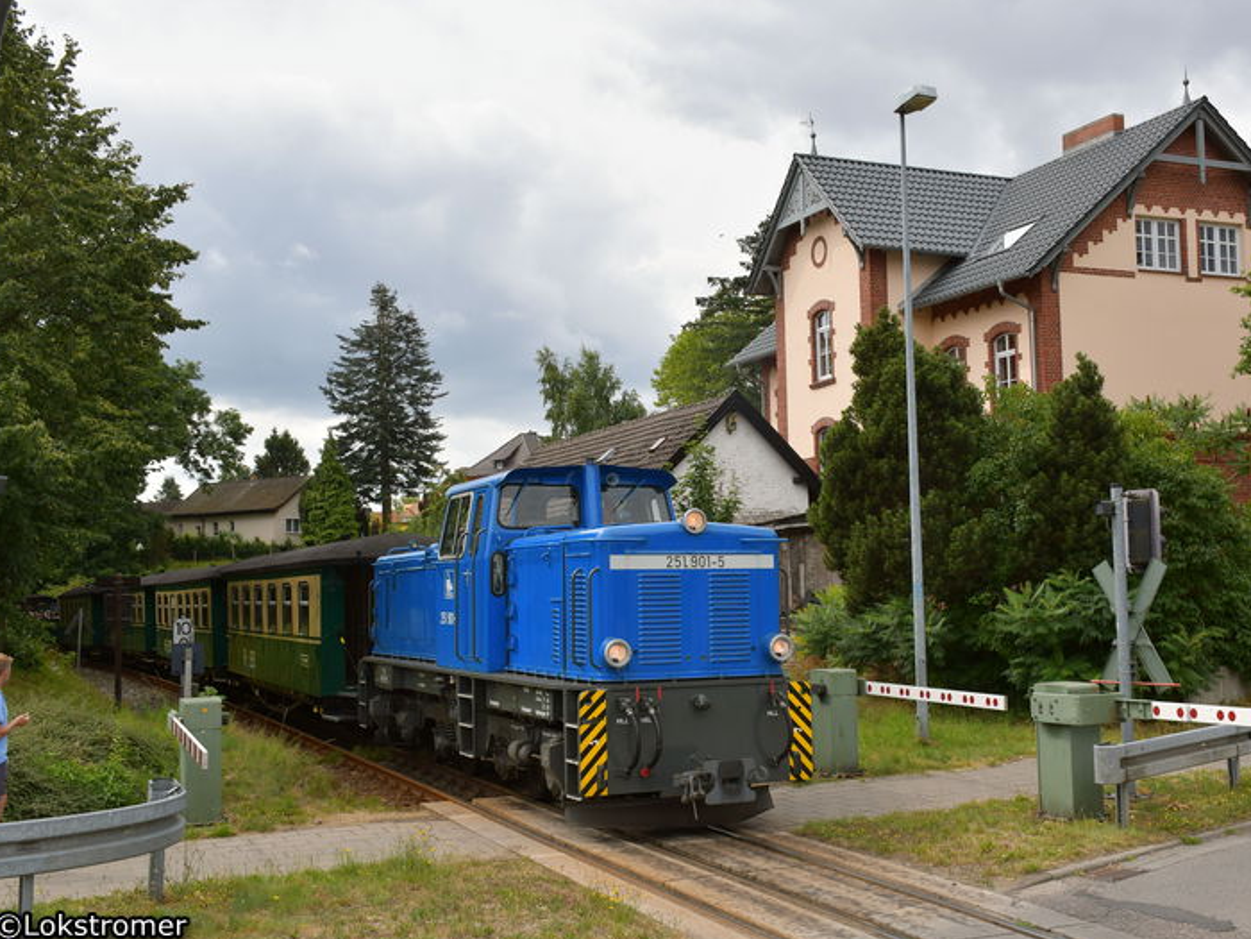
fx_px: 1446
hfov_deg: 46.7
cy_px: 476
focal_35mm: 40
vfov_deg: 36.0
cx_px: 701
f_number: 8
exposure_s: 1/500
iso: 200
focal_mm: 24
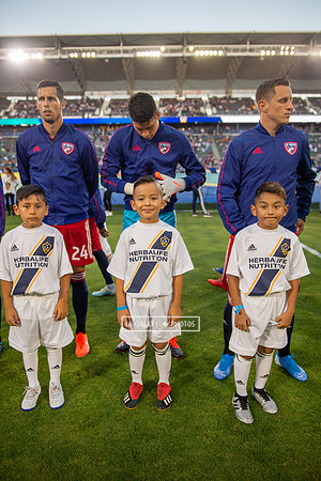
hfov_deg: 46.4
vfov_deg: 65.5
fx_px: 374
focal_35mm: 28
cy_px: 240
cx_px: 160
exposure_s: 1/640
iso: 720
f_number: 2.8
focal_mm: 28
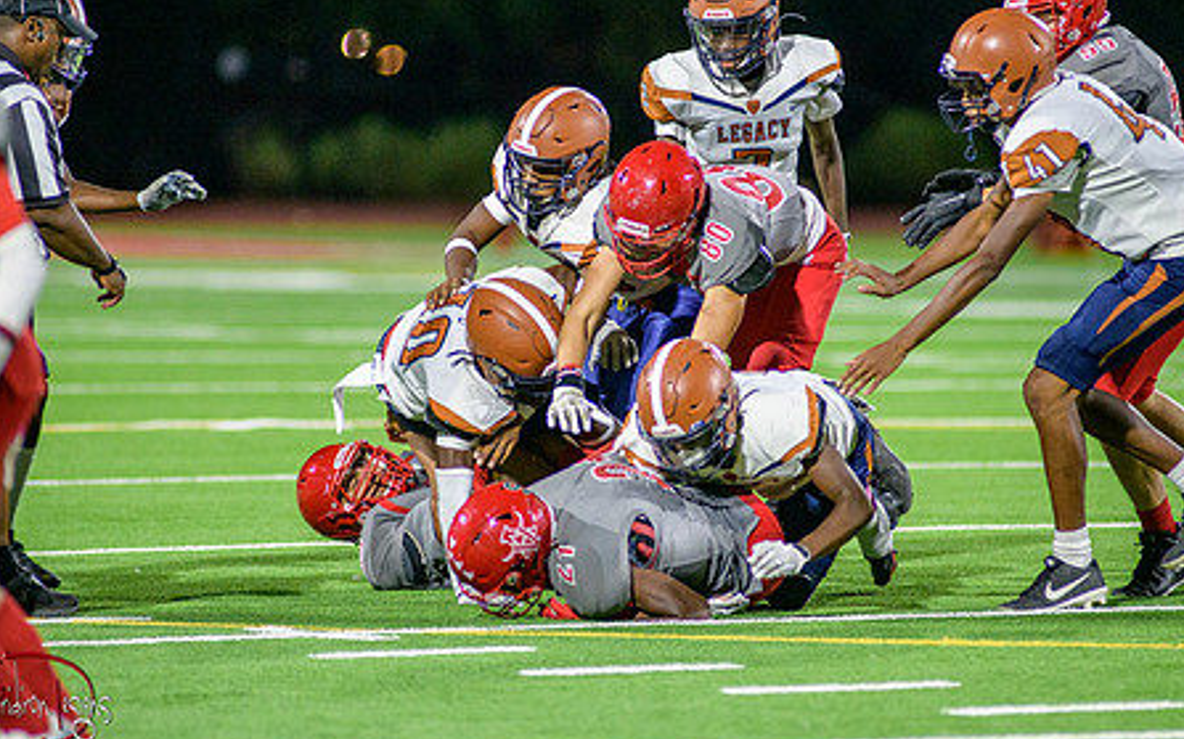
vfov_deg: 3.3
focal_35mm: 397
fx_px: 12806
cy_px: 317
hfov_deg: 5.3
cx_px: 617
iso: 2000
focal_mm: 300
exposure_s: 1/500
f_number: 2.8
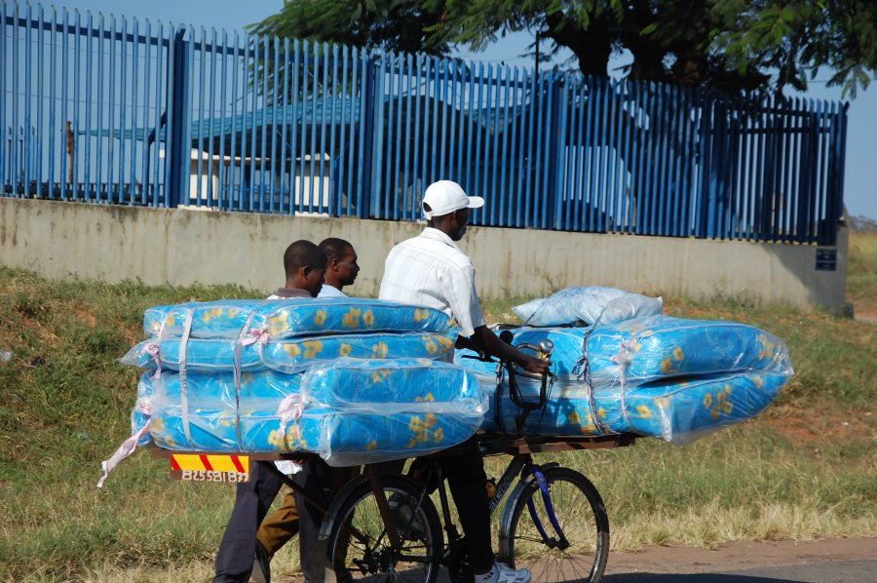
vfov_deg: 13.0
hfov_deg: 19.5
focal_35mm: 105
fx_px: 2555
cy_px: 292
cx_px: 438
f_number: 7.1
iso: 200
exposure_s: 1/800
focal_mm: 70
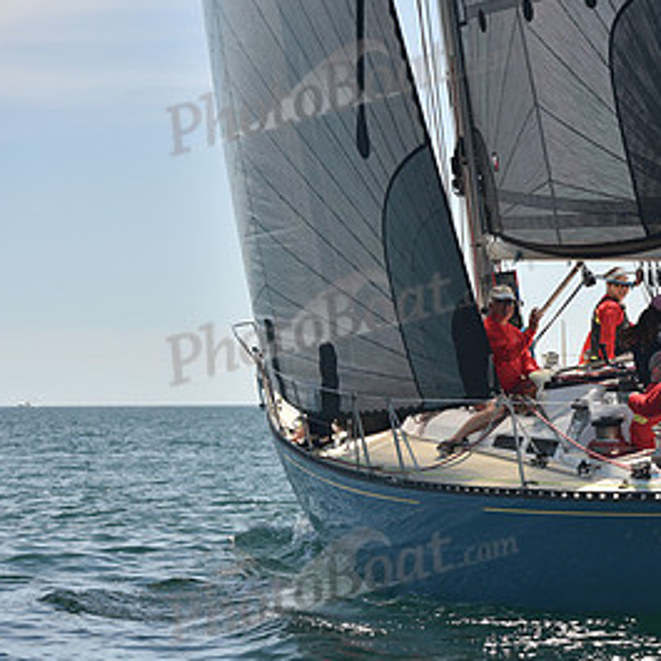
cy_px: 415
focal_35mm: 130
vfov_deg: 13.4
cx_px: 649
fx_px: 2808
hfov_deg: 13.3
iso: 250
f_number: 4.5
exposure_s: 1/800
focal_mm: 70
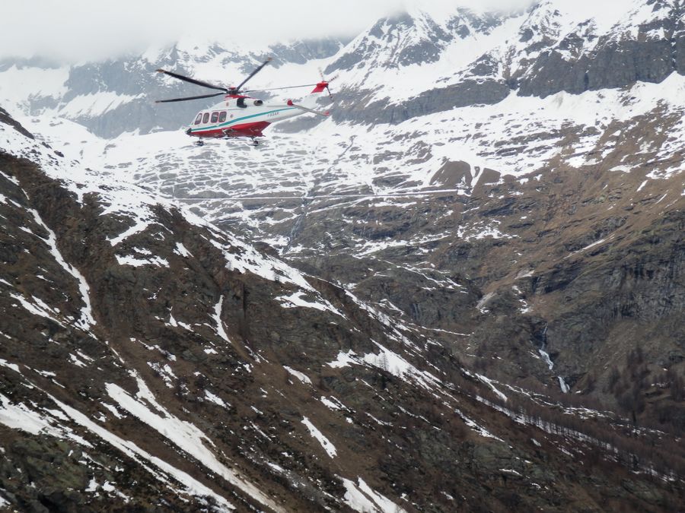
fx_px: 1306
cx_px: 342
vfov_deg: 22.3
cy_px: 256
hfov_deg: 29.4
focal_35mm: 66
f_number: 4.4
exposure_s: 1/800
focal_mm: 11.9
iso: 80
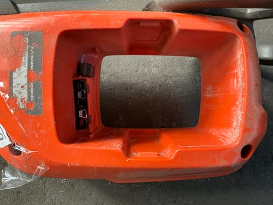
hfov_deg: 63.4
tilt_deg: -73.7
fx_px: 221
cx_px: 136
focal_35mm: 28
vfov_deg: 49.7
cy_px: 102
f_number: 1.8
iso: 80
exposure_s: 1/60
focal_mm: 3
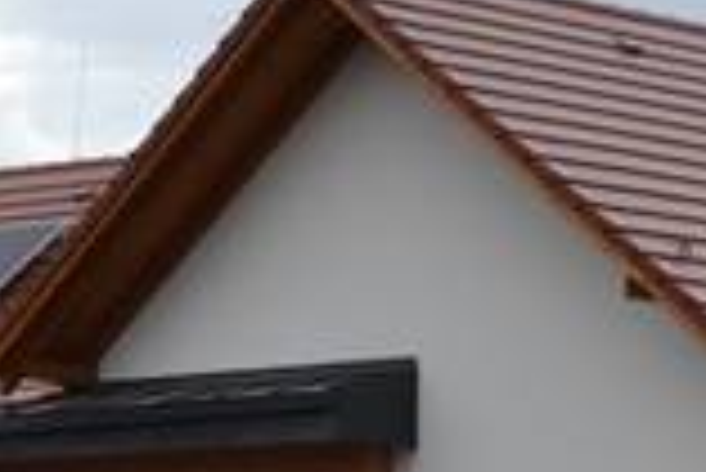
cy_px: 735
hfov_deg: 10.8
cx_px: 207
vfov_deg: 7.1
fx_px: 3740
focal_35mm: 191
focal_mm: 25
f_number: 4
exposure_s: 1/200
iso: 100
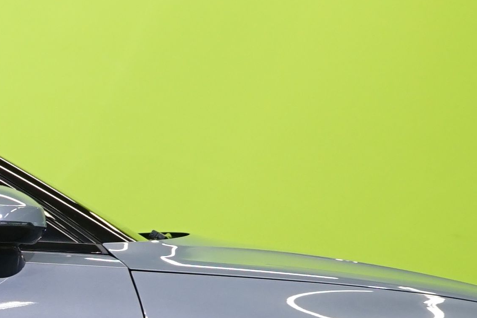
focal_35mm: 175
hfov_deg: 11.0
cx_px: -367
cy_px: 342
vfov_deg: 7.8
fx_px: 2319
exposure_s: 1/30
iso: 640
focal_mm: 33
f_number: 6.3
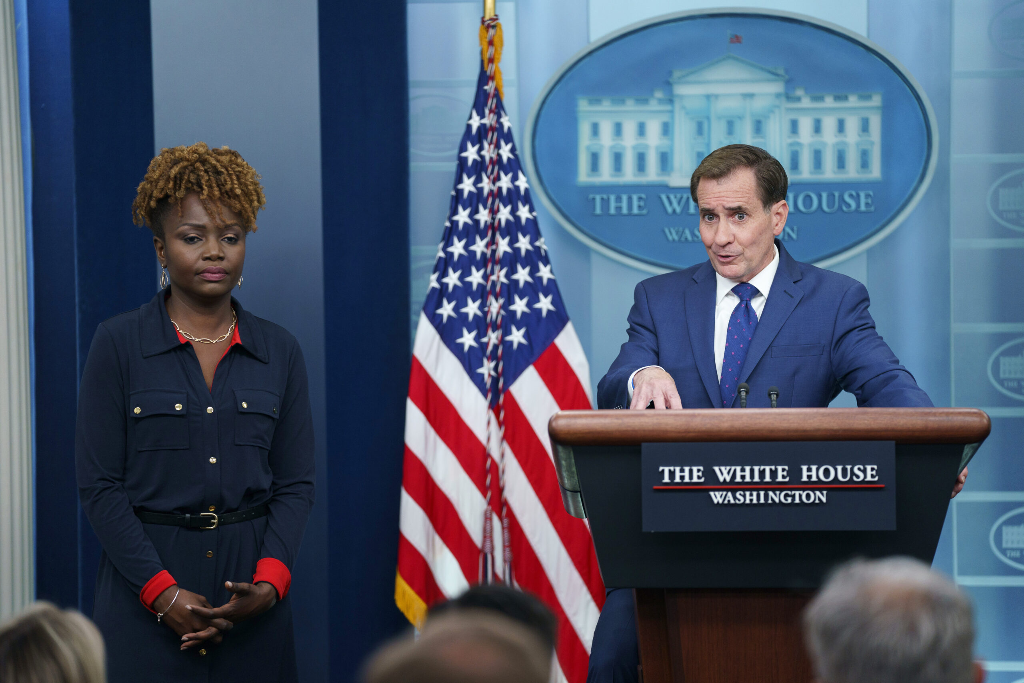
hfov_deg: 12.5
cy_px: 342
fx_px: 4665
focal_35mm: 164
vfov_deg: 8.4
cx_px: 512
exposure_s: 1/320
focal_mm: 164
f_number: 2.8
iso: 1000
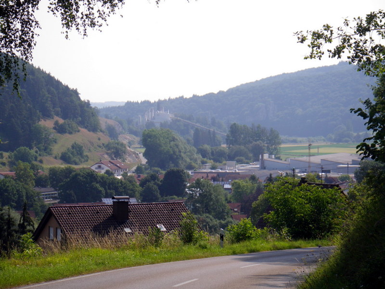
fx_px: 1546
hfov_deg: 14.2
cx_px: 192
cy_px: 144
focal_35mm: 139
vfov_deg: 10.7
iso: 64
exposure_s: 1/500
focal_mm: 24.7
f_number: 4.6
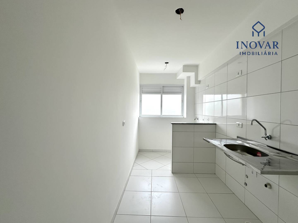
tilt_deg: +0.0
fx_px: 121
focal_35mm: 14
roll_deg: -0.5
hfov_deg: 102.1
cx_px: 149
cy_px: 112
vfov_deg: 85.7
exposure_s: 1/99
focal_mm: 2.22
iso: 50
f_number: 2.2
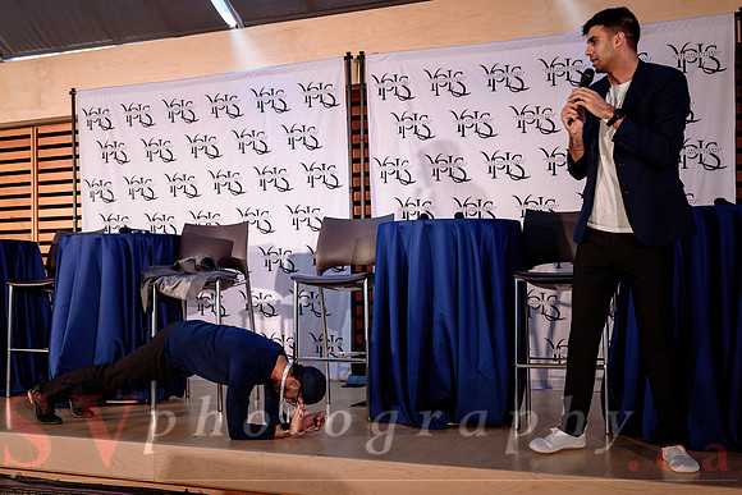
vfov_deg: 30.8
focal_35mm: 44
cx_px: 319
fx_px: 898
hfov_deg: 44.8
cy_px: 252
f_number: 3.2
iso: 640
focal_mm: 34.5
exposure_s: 1/160
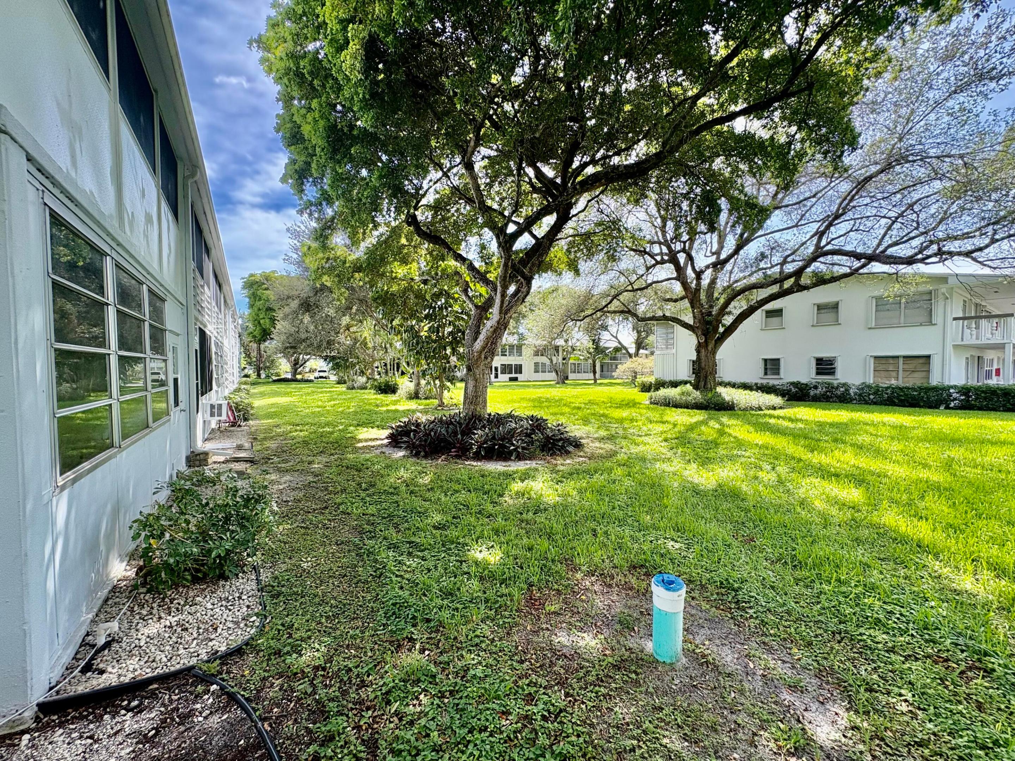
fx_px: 411
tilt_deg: -1.4
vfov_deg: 85.7
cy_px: 380
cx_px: 508
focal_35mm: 14
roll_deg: +1.1
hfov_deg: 102.1
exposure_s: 1/401
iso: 64
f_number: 2.2
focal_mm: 2.22
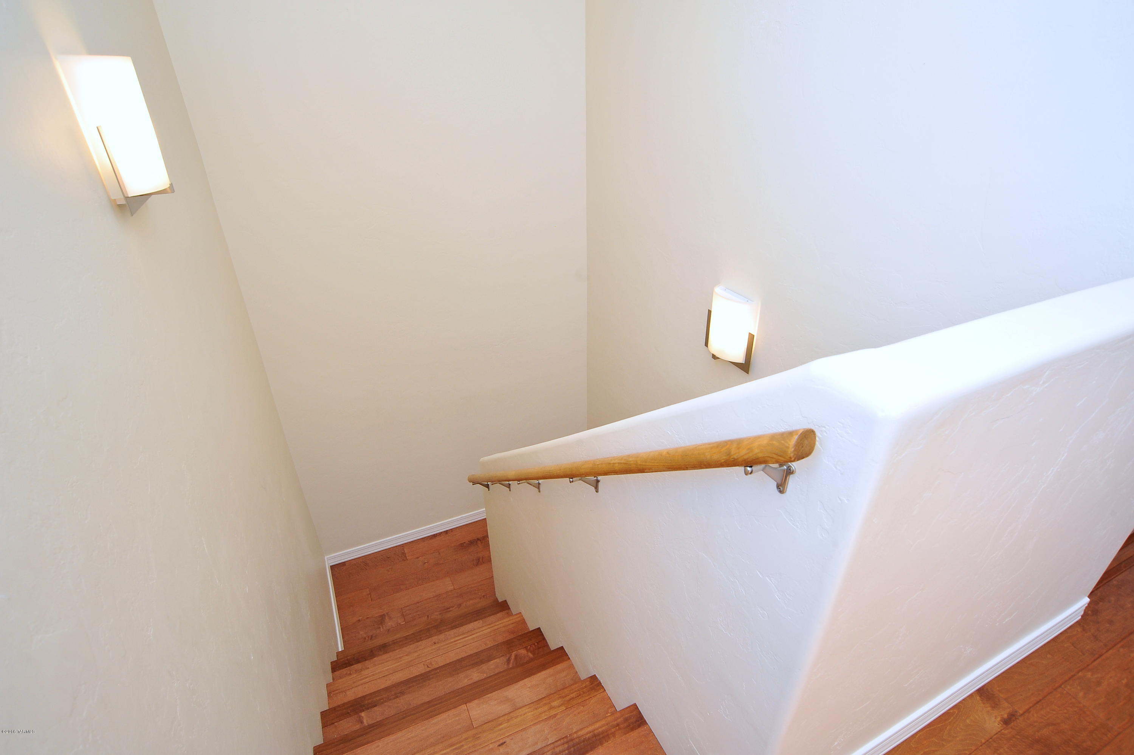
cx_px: 567
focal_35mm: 18
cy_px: 378
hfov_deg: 90.0
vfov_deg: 67.3
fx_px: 567
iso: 1000
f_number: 11
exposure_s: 1/30
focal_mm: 18
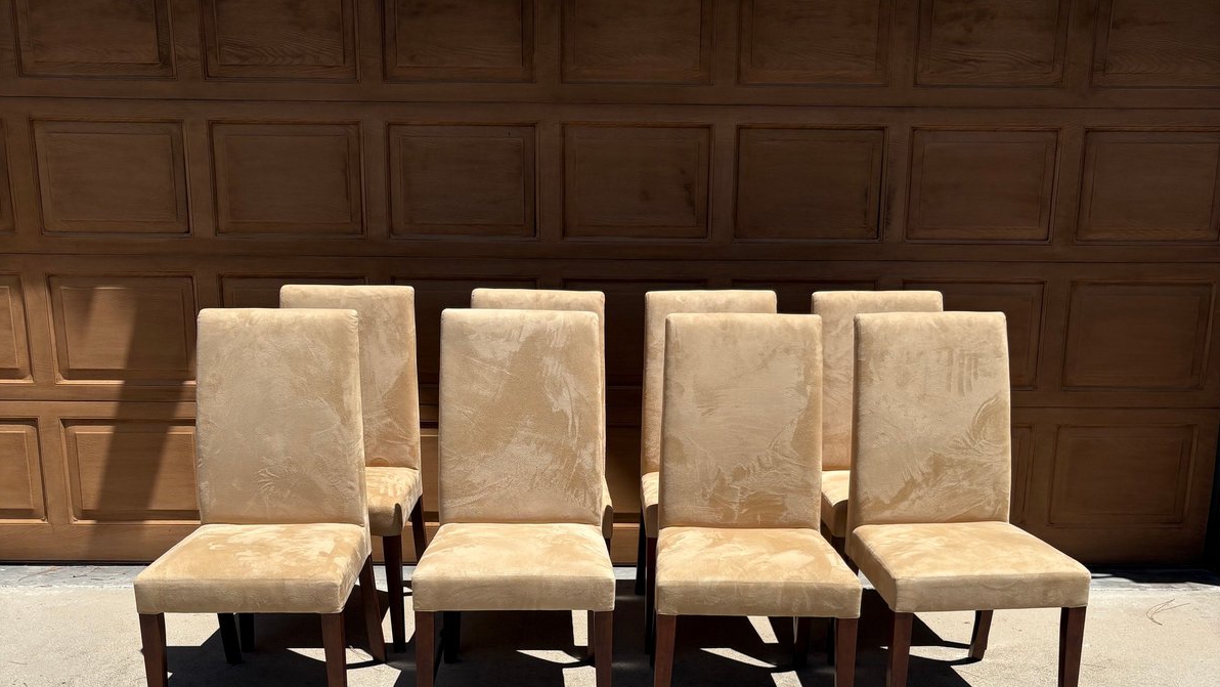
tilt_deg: -12.1
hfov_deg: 52.8
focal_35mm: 38
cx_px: 610
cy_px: 554
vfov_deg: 30.4
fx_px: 1230
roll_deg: -0.8
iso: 50
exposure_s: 1/5814
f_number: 1.6
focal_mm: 5.96
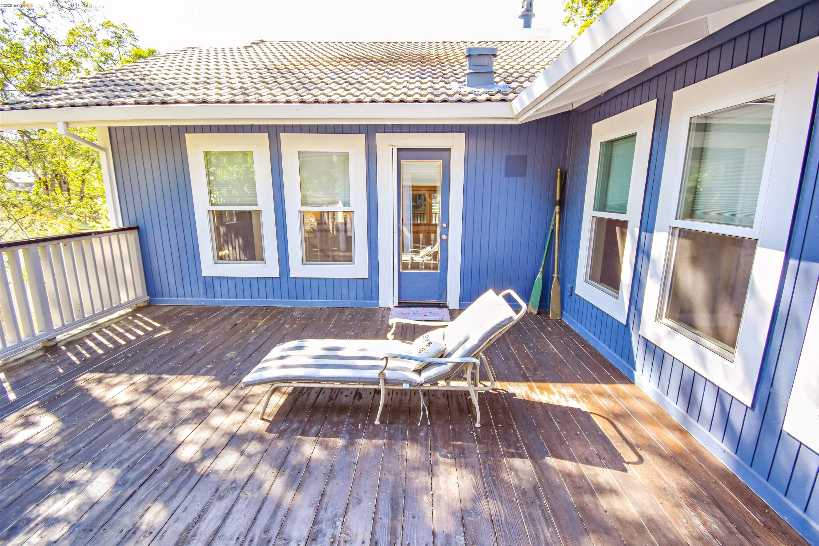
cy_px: 273
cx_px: 410
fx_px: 341
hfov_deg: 100.4
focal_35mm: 15
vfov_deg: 77.3
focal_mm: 10
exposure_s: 1/60
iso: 125
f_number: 4.5
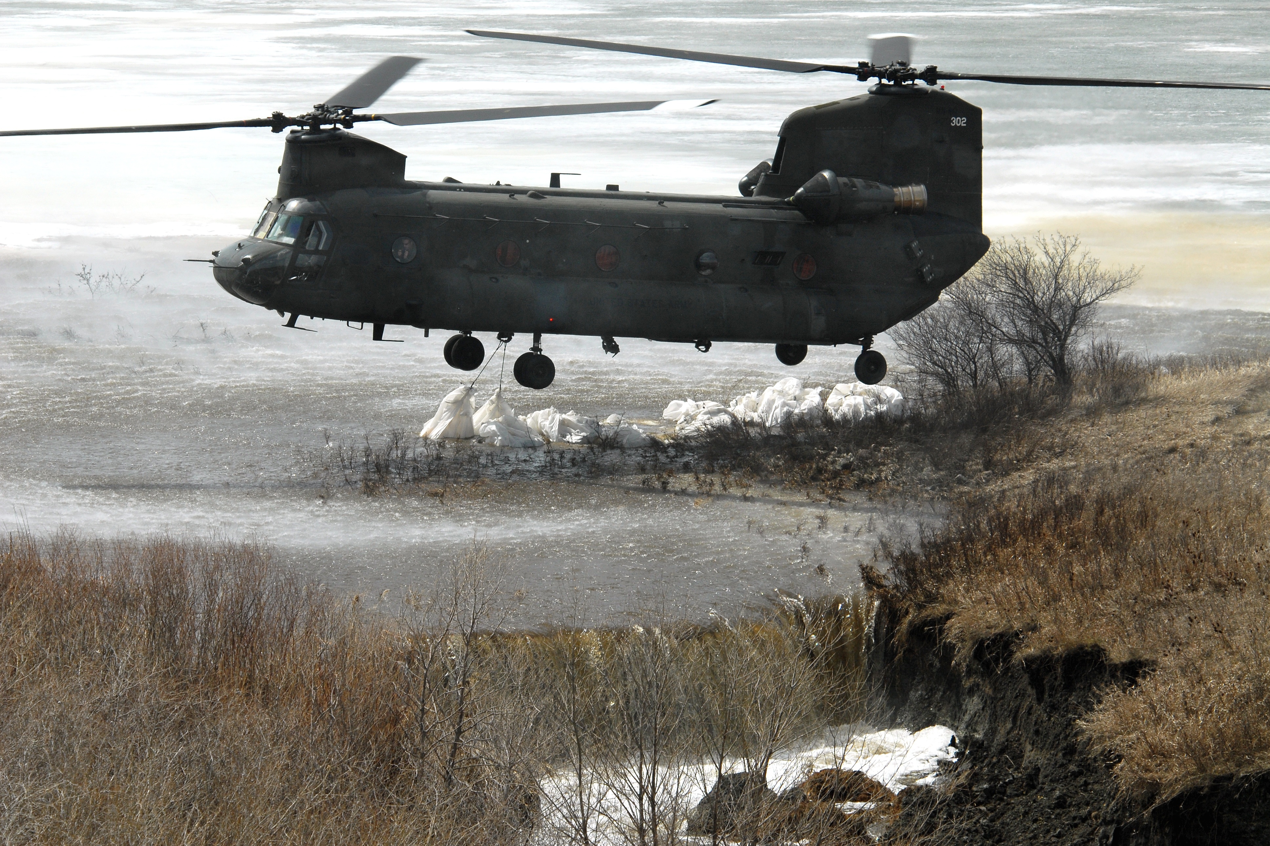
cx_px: 635
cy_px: 423
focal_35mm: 248
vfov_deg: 5.6
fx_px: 8730
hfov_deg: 8.3
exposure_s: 1/800
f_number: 9
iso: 200
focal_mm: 165
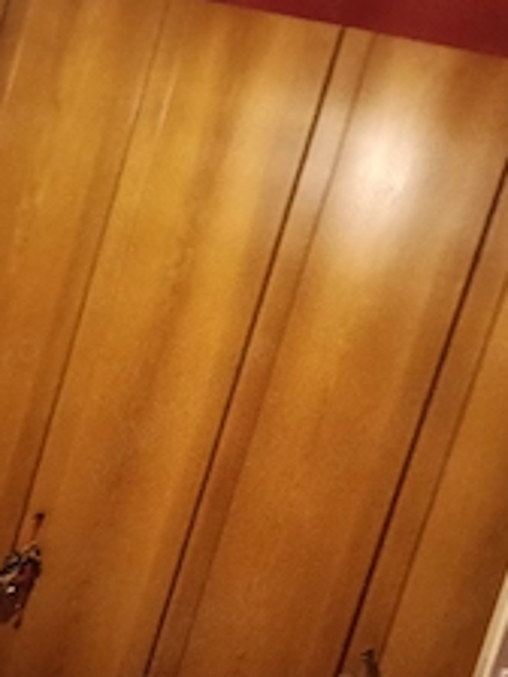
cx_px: 239
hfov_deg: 30.3
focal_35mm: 48
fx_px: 939
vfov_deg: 39.3
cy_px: 441
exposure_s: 1/15
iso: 1600
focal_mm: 3.98
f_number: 1.8
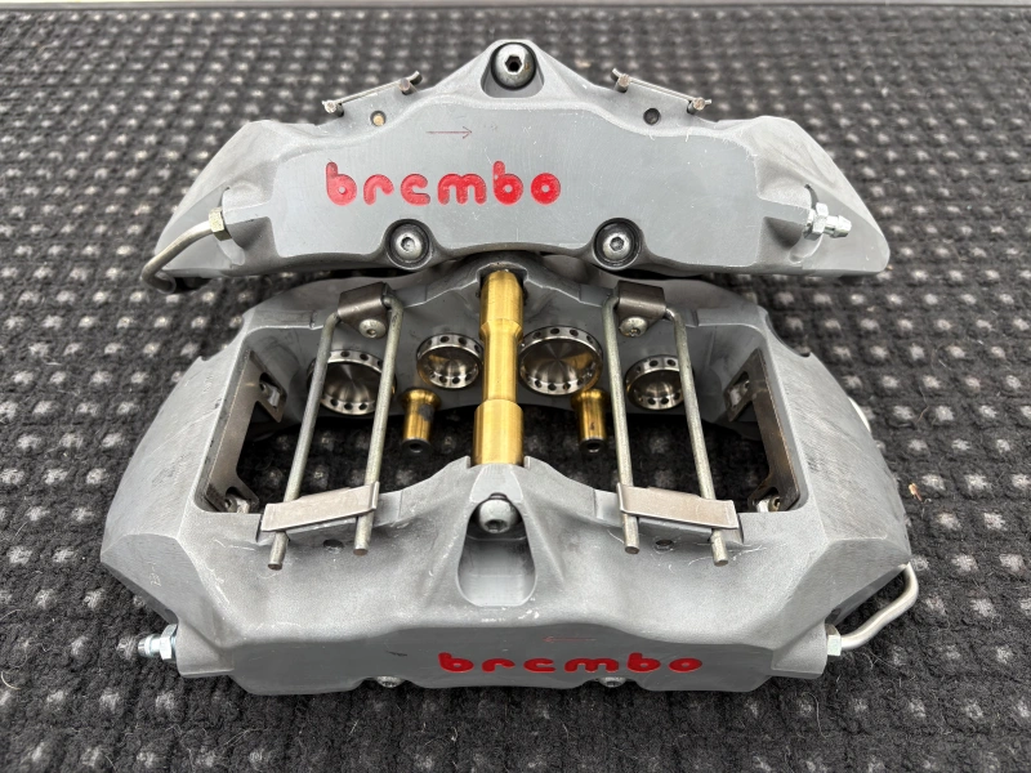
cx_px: 516
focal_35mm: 26
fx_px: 774
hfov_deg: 67.3
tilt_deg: -48.0
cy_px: 386
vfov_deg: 53.1
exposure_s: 1/278
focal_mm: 5.96
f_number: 1.6
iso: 40
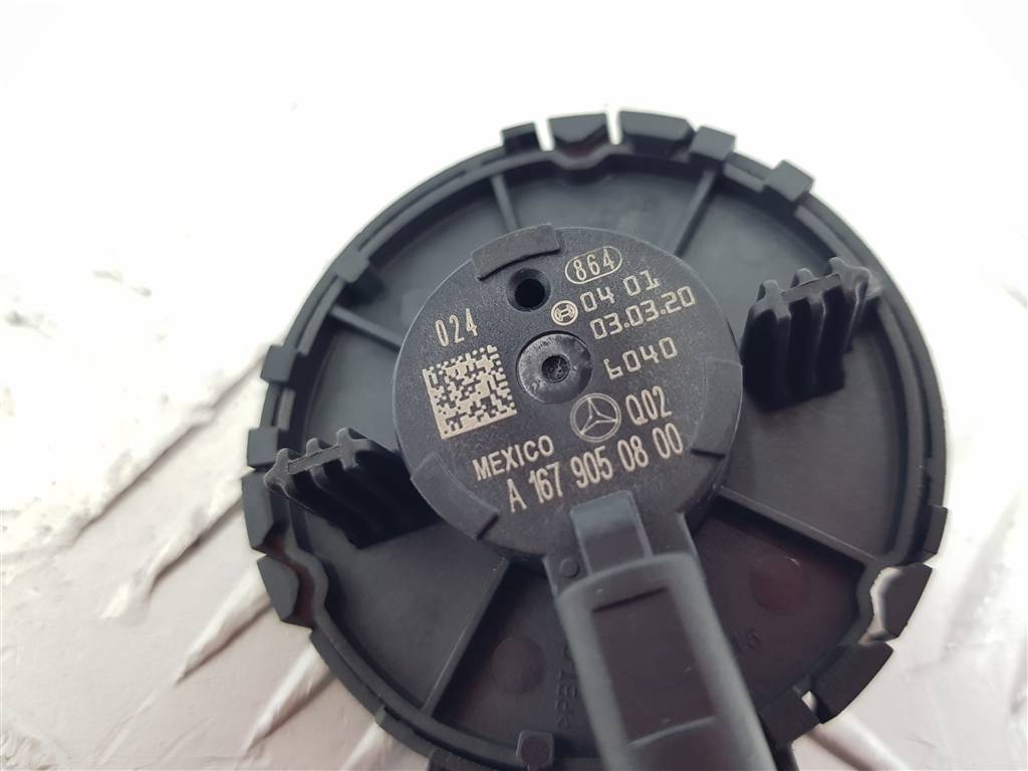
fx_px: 772
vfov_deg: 53.1
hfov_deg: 67.3
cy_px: 386
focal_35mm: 26
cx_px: 514
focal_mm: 4.2
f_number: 1.7
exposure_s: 1/100
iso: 160
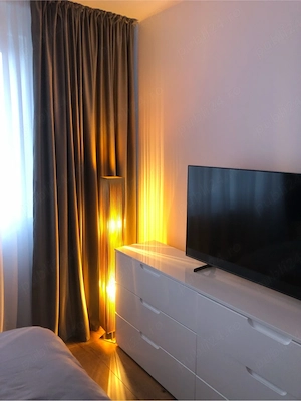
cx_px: 150
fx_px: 325
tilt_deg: -9.1
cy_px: 200
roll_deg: -2.0
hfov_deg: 49.7
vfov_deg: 63.4
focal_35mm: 28
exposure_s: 1/15
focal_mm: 4
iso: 100
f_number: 1.8
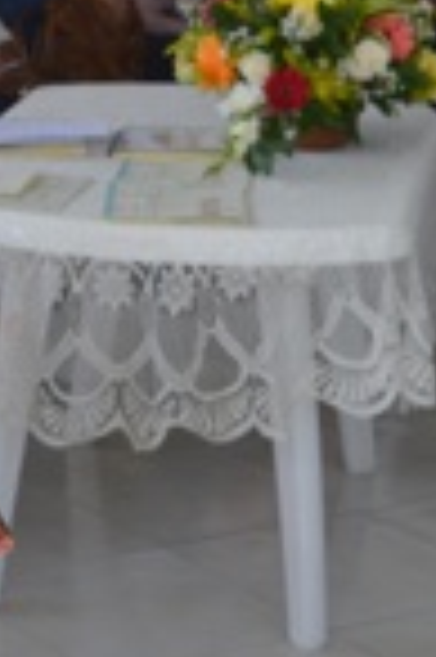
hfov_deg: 9.1
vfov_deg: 14.1
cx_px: -364
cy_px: 72
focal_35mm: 144
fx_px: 2622
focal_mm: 28
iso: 100
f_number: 6.3
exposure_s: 1/160
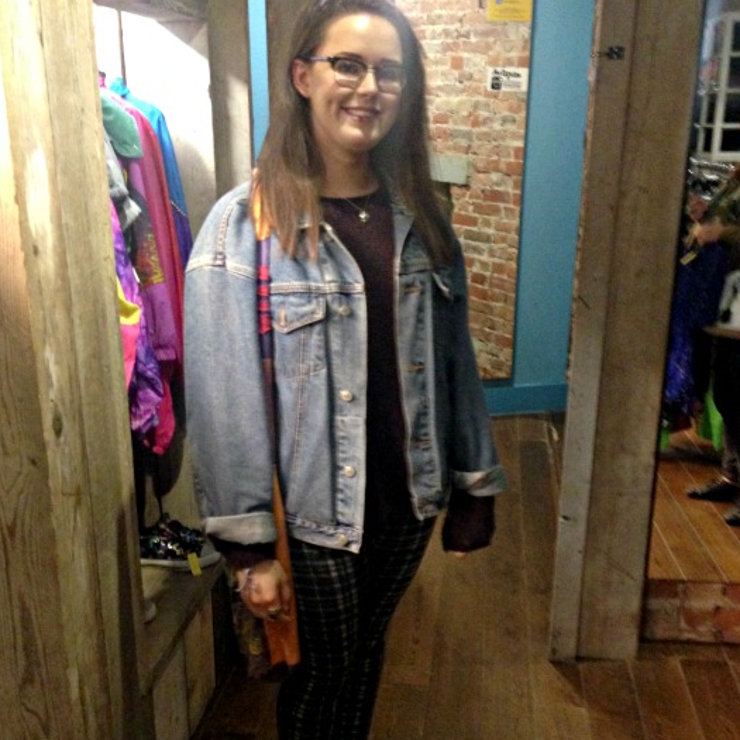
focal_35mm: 40
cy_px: 433
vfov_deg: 41.7
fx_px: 967
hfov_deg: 41.9
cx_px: 372
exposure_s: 1/15
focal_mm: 4.12
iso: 500
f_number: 2.4
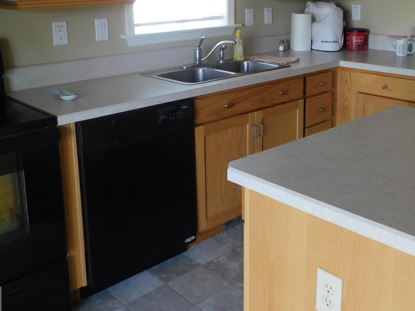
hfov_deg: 44.7
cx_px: 237
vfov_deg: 33.7
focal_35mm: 42
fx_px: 504
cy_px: 78
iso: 200
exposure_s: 1/30
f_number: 3.2
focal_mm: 4.9
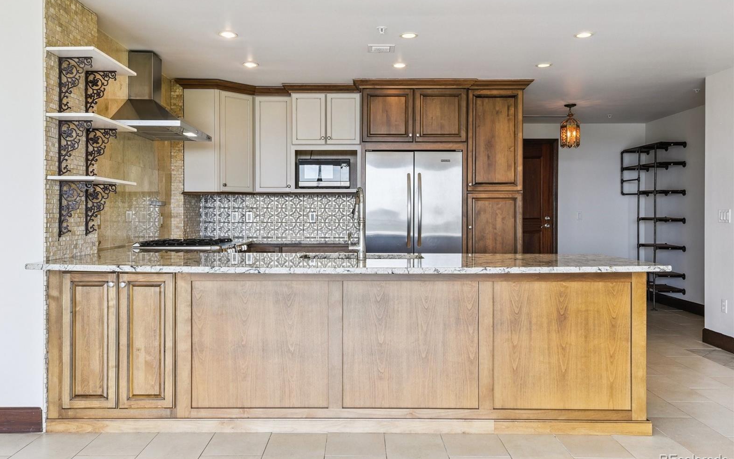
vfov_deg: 41.8
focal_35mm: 30
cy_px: 221
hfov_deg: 62.9
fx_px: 600
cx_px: 362
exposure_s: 1/45
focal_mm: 29
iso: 400
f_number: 11
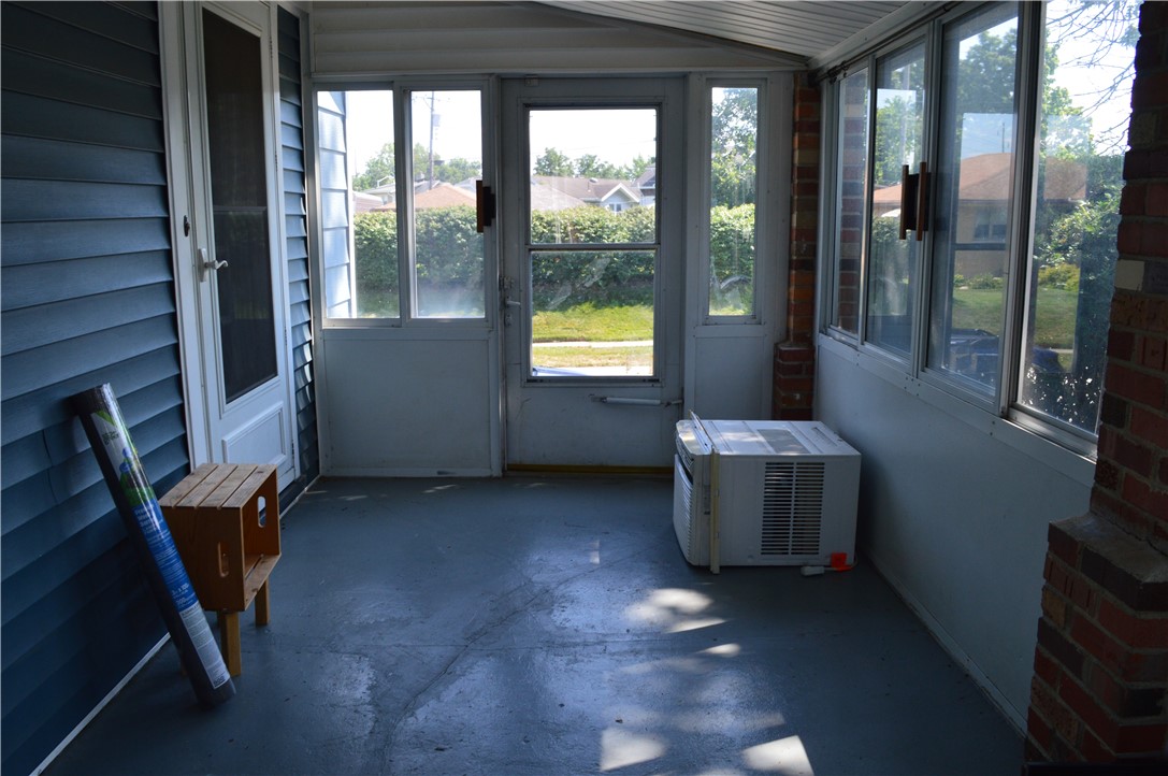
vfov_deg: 47.8
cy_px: 388
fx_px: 875
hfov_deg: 67.4
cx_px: 584
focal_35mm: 27
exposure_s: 1/100
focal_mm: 18
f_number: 9
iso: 400
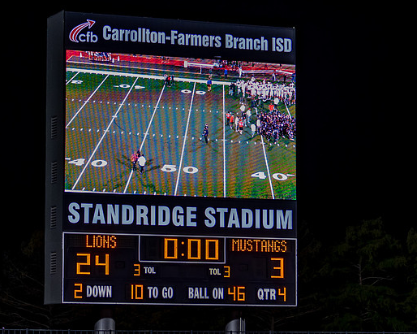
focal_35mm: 158
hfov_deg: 12.2
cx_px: 135
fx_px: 1950
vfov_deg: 9.8
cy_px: 164
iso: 640
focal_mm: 50
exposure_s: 1/1000
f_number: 1.2
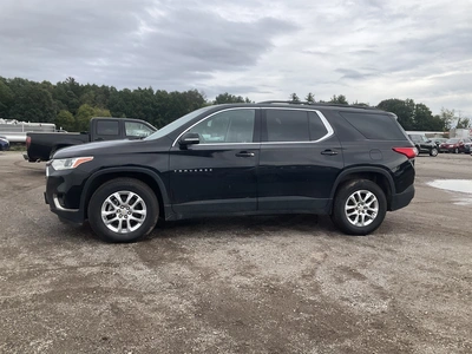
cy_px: 177
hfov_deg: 61.7
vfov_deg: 48.2
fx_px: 395
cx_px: 236
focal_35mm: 29
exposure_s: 1/1377
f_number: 1.8
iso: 25
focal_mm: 3
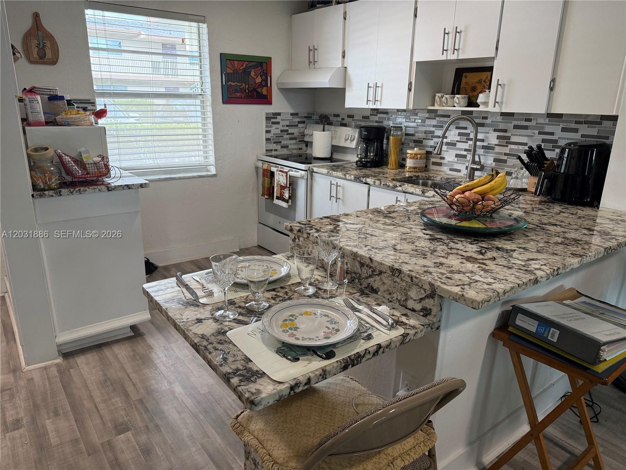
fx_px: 434
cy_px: 235
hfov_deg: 71.6
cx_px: 313
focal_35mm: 24
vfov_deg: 56.8
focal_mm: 6.76
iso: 200
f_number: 1.78
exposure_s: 1/141
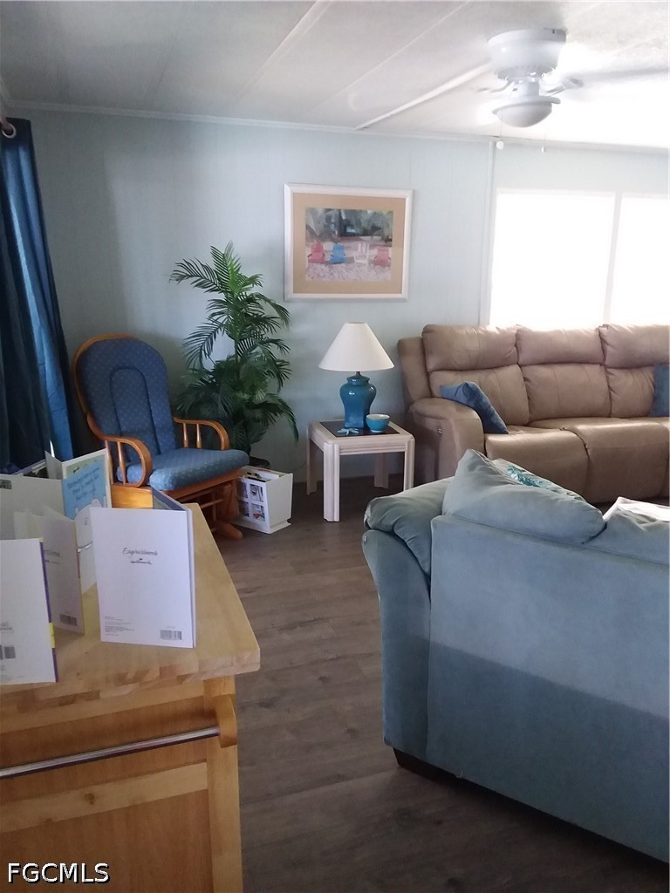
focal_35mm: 28
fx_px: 723
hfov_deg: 49.7
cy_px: 446
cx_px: 335
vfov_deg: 63.4
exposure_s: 1/24
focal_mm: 2.91
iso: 200
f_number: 1.9
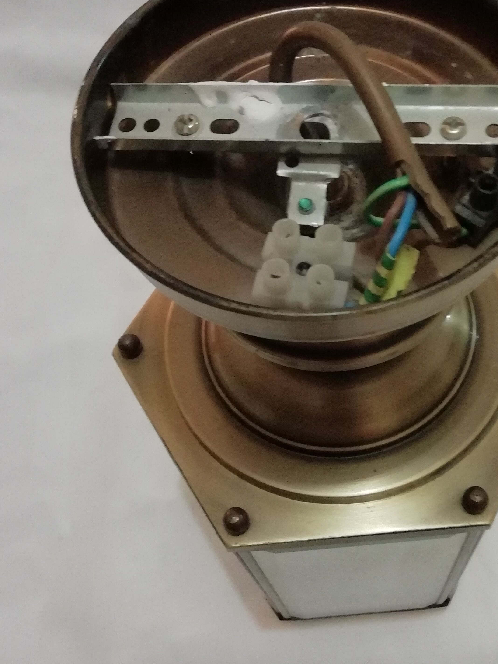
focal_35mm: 38
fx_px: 729
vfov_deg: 49.0
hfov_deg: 37.1
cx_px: 356
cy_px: 322
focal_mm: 3.46
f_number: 2.2
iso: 400
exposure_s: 1/25
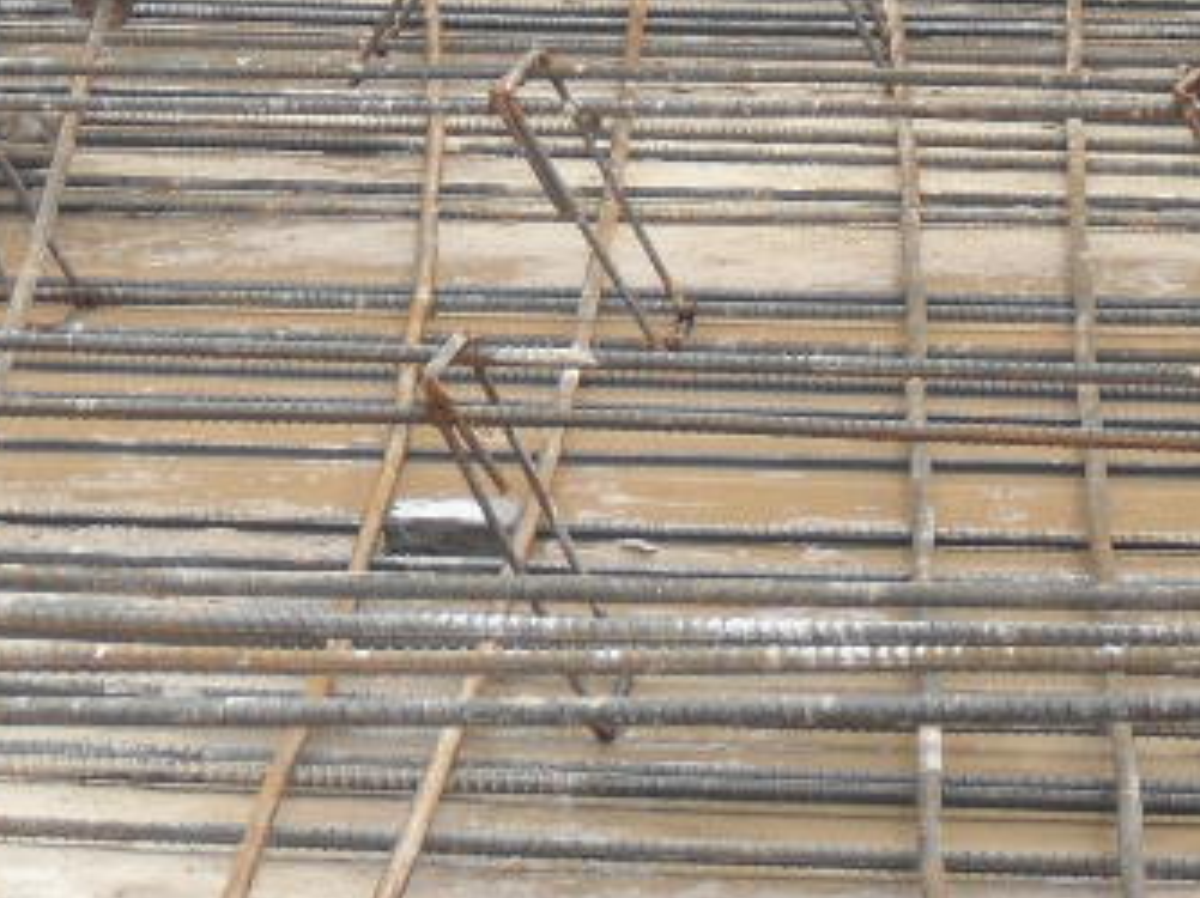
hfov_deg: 6.2
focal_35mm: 322
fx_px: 11154
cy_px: -11
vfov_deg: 4.6
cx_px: 237
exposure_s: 1/350
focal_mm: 18.9
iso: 100
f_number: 5.8
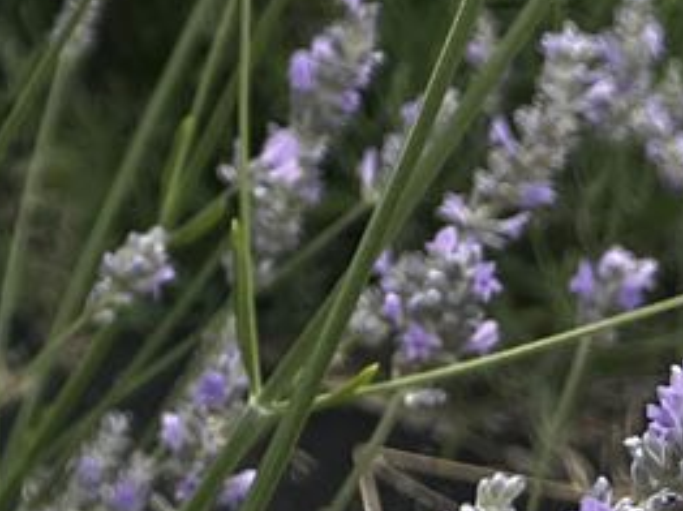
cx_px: -587
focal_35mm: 139
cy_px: -634
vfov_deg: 9.7
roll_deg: +5.1
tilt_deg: -22.5
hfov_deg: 12.8
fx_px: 2740
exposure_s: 1/621
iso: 50
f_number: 1.6
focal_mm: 5.1
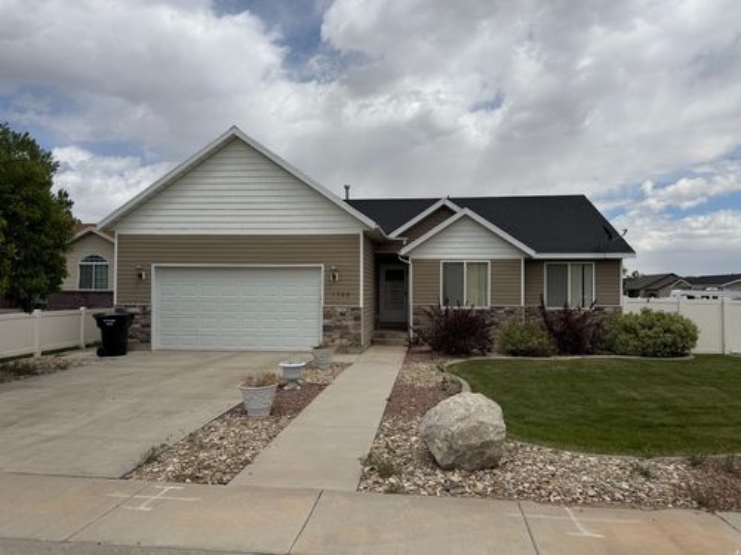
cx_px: 370
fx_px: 514
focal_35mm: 24
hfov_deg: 71.6
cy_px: 278
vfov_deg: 56.8
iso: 80
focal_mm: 6.76
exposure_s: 1/9091
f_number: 1.78
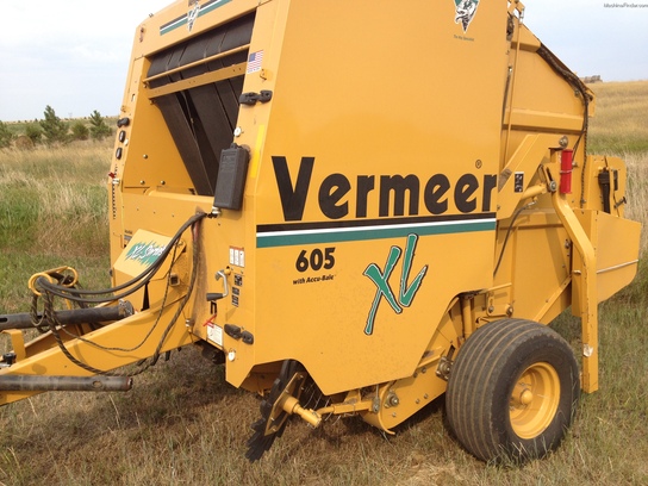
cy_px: 243
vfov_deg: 40.7
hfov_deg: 52.6
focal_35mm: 35
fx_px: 655
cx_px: 324
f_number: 2.4
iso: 64
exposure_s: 1/824
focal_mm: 4.28
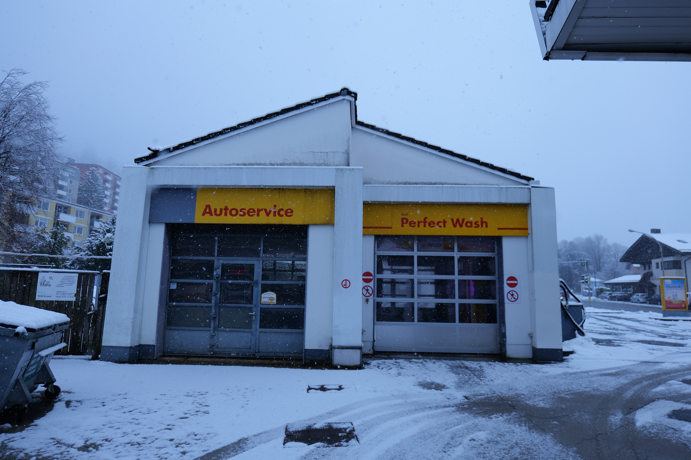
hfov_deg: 84.0
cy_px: 230
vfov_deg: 61.9
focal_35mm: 20
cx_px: 346
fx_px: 384
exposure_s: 1/640
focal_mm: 20
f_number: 3.5
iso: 250
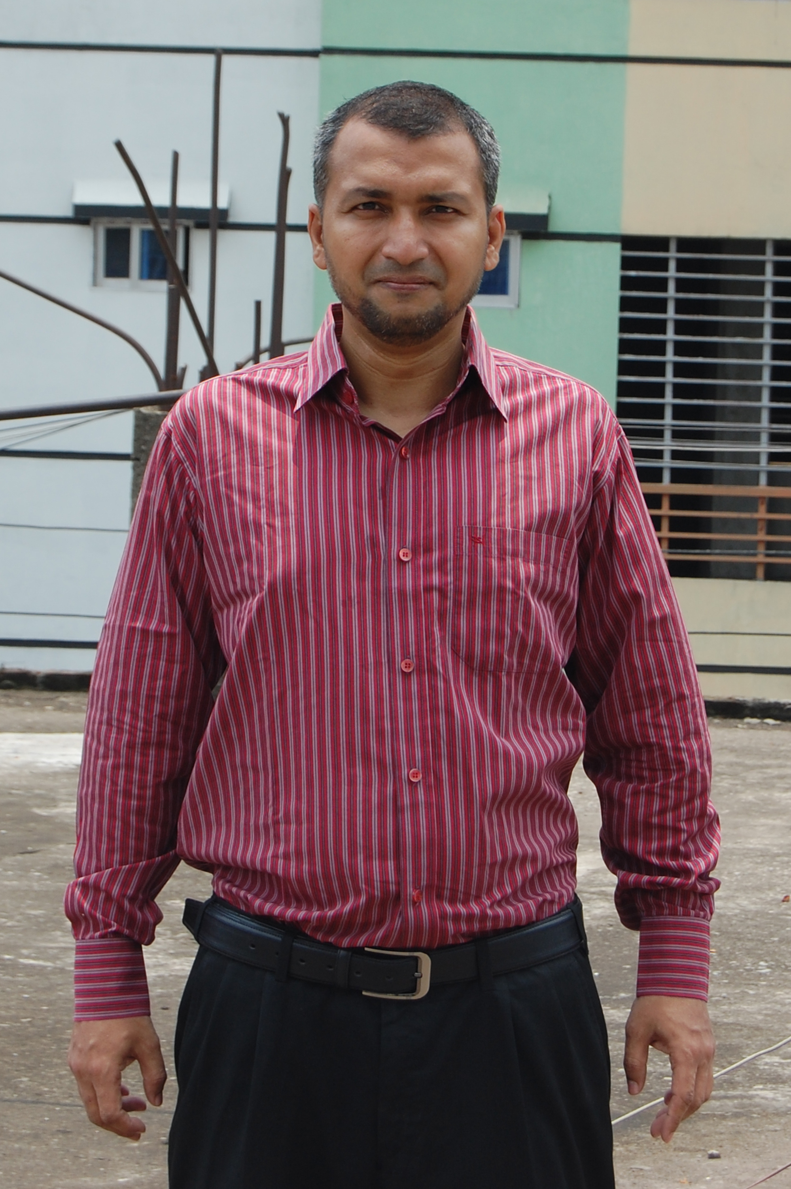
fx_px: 1882
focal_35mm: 57
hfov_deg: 23.7
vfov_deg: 35.1
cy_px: 594
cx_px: 396
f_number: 7.1
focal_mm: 38
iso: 200
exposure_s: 1/200
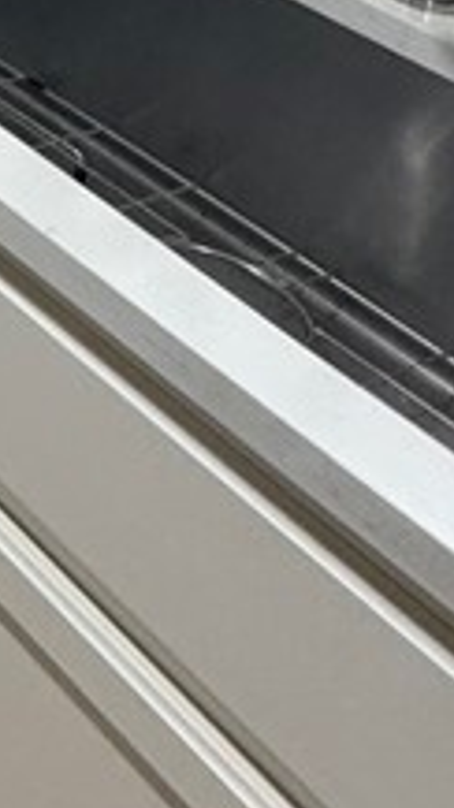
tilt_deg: -10.4
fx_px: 1541
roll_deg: -1.7
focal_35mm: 72
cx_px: -793
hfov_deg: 11.8
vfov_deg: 22.0
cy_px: -529
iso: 200
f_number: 2.2
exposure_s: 1/60
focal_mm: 2.22
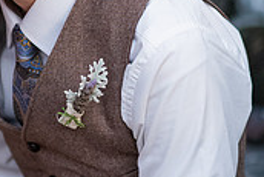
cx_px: -80
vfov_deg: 7.4
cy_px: -32
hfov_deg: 10.8
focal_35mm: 185
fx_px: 1358
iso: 500
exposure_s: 1/320
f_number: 2.2
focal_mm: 55
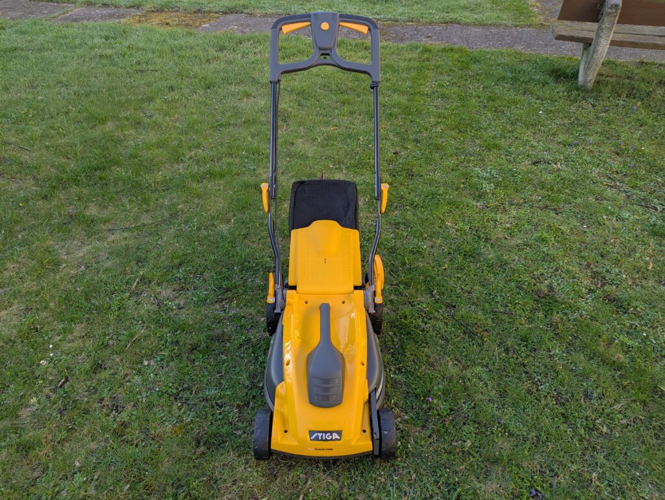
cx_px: 332
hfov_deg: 69.4
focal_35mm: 25
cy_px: 250
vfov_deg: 54.9
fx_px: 480
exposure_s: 1/302
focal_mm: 5.43
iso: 44
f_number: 1.89
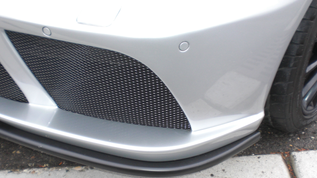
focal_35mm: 48
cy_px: 127
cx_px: 167
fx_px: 403
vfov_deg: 24.7
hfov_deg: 42.9
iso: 100
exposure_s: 1/100
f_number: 3.1
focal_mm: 6.3
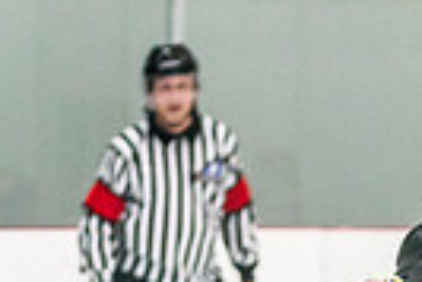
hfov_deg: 4.3
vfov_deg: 2.9
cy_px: 721
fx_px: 5598
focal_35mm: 477
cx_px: 233
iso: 3200
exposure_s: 1/1250
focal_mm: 89
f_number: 2.8
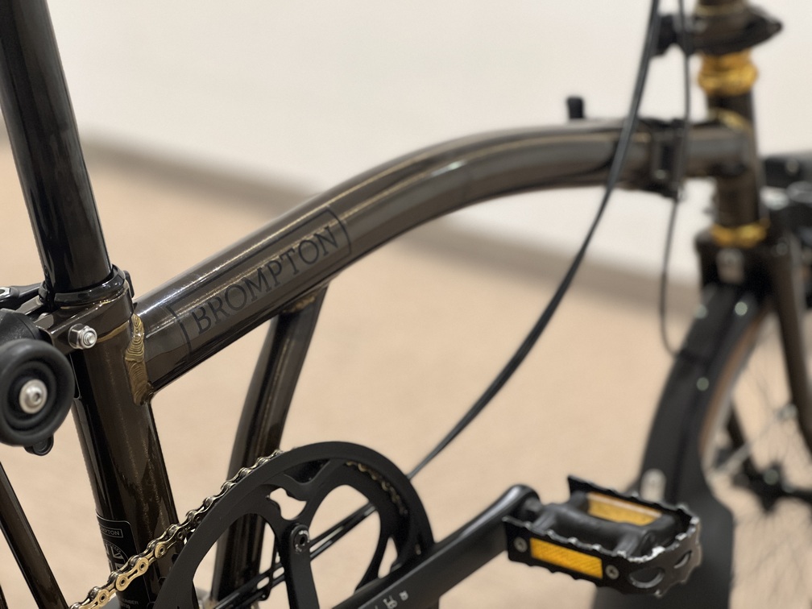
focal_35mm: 77
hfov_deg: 25.3
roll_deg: -4.4
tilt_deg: -13.8
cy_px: 304
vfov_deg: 19.1
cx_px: 406
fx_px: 1806
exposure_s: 1/33
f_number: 2.8
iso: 250
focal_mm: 9
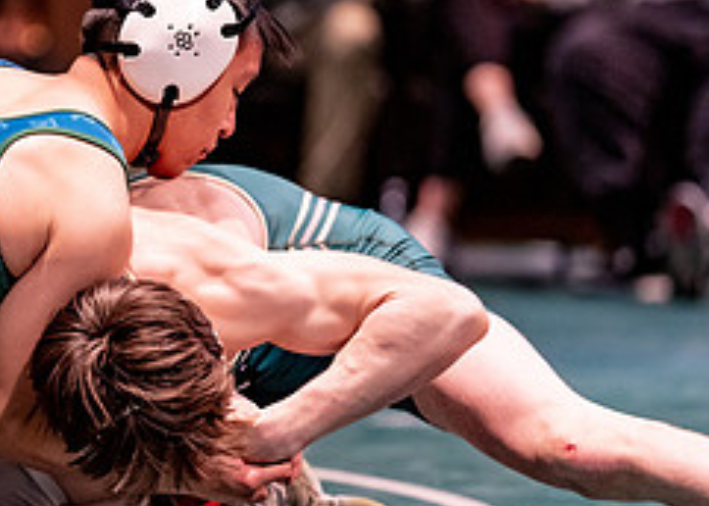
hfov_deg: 5.9
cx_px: 21
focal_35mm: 340
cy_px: 194
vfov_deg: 4.2
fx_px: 6844
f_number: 1.8
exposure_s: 1/640
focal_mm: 135
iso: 2000
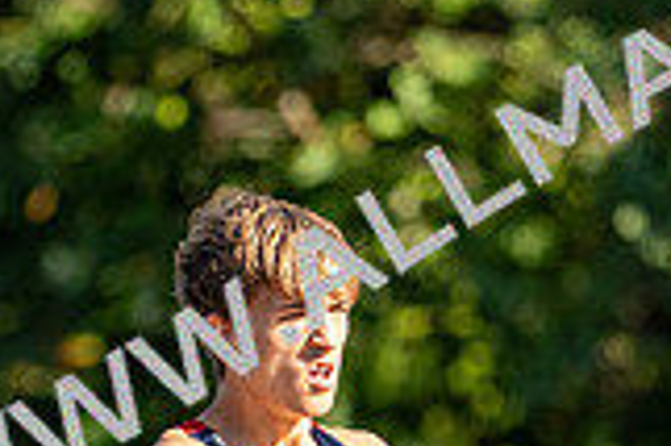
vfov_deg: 1.0
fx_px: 26868
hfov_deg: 1.4
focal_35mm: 1443
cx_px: 404
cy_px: 544
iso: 1000
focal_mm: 400
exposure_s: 1/3200
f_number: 4.5
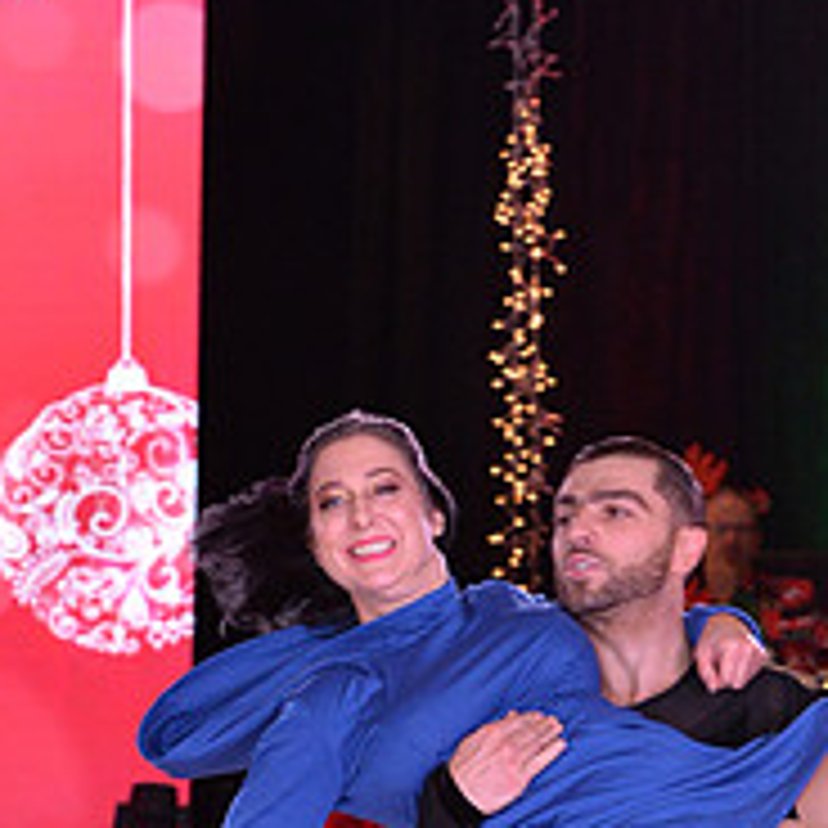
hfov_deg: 5.9
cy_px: 1058
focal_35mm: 299
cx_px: 668
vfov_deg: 5.8
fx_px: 8092
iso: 2000
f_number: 7.1
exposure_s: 1/250
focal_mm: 112
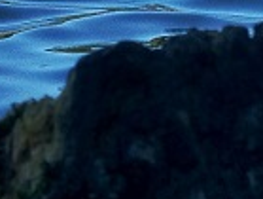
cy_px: -304
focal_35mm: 226
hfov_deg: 8.7
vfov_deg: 6.3
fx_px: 1722
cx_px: 191
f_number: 2.4
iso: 64
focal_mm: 4.28
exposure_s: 1/1126
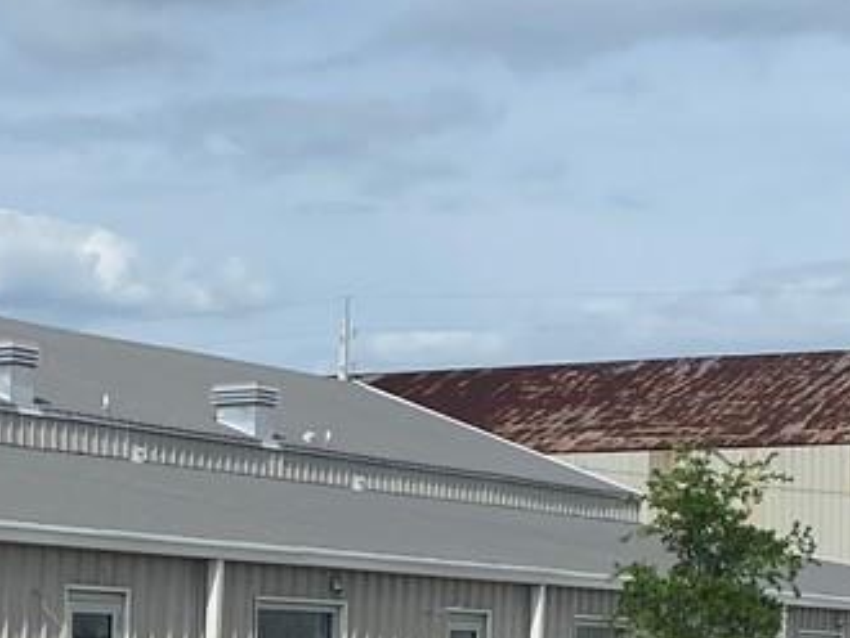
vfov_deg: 11.6
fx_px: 3096
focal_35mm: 126
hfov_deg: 14.6
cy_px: 669
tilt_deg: +0.0
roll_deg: -1.2
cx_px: -394
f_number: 1.8
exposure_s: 1/4608
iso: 32
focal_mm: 4.25
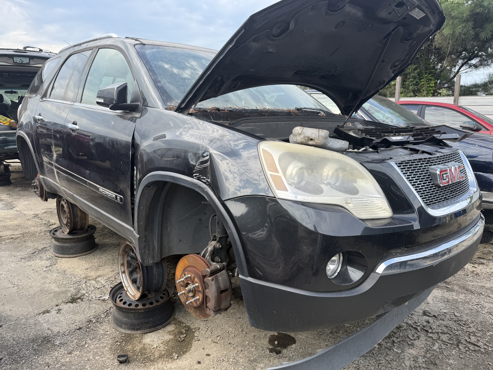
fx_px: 342
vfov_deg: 56.8
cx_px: 246
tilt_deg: -4.6
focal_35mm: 24
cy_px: 185
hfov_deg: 71.6
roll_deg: +0.3
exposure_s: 1/1060
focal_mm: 6.76
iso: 80
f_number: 1.78
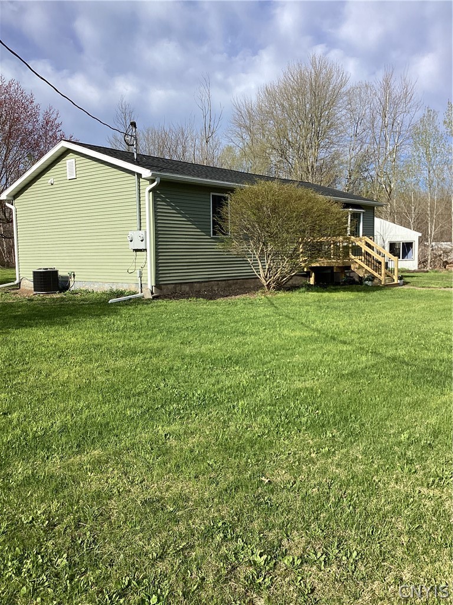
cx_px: 226
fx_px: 541
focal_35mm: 31
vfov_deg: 58.4
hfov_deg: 45.4
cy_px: 302
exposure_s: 1/1199
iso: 25
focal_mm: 3.3
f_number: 2.4
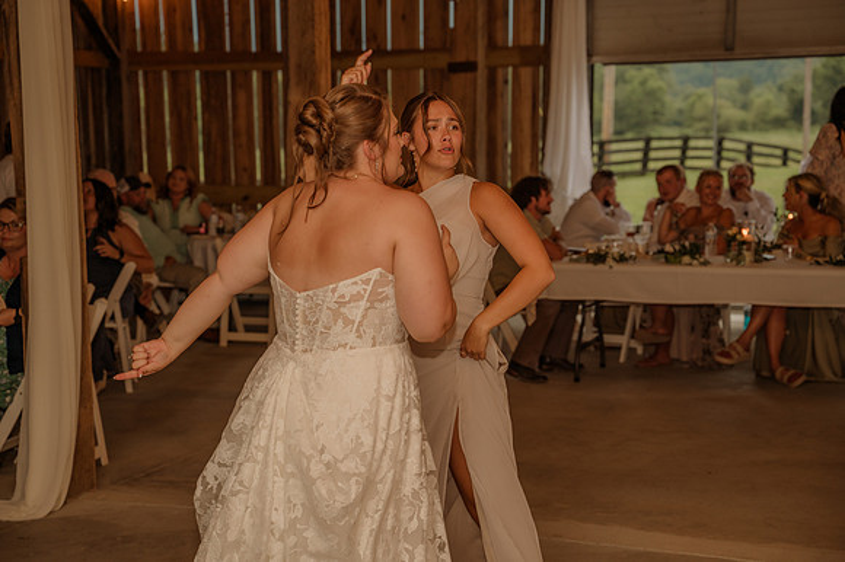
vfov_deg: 19.4
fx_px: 1642
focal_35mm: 70
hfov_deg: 28.9
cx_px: 422
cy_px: 281
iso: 320
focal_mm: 70
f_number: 4
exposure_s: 1/200
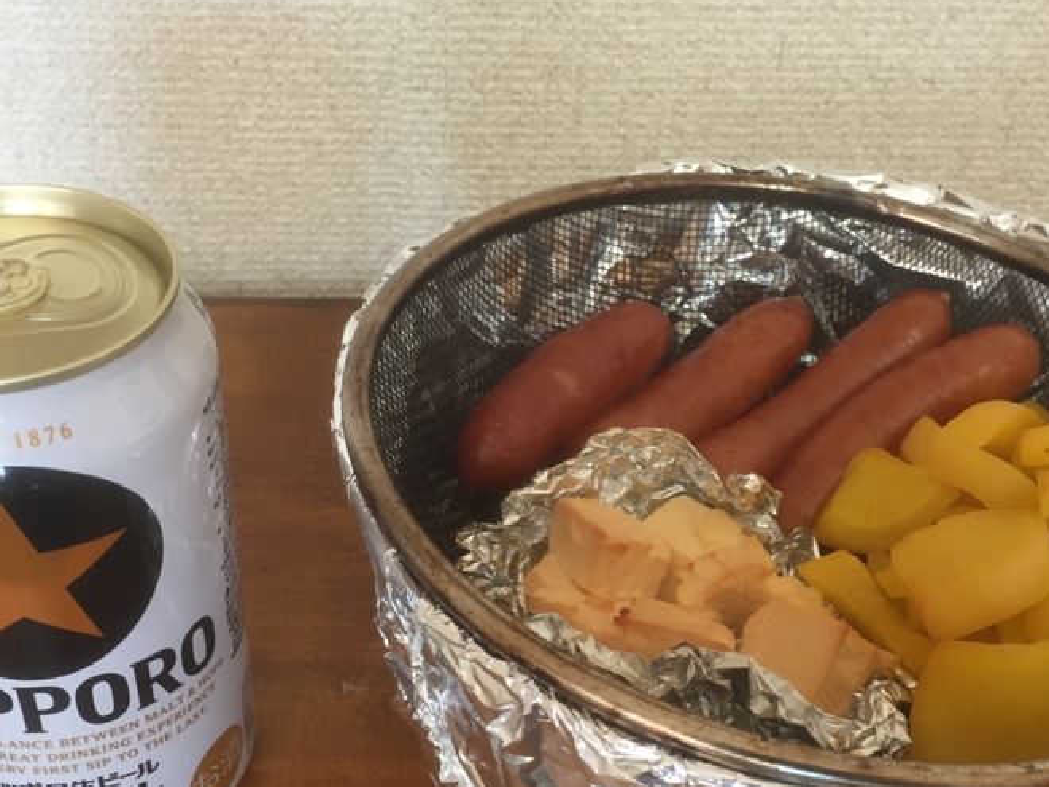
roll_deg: -4.2
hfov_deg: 42.1
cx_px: 509
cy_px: 525
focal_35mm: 45
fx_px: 1364
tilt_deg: -43.6
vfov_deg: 31.9
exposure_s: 1/33
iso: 100
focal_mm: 4.15
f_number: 2.2
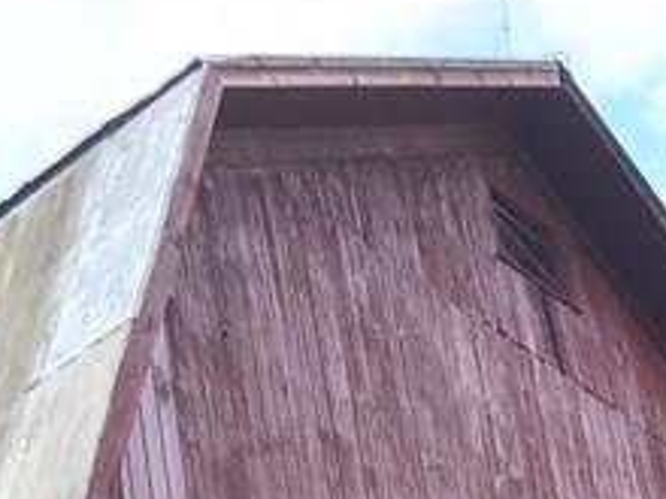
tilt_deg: +21.0
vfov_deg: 9.9
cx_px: 300
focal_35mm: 135
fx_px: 2597
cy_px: 1116
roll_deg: +8.7
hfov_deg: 14.6
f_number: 2.2
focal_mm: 4.15
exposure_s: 1/120
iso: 40
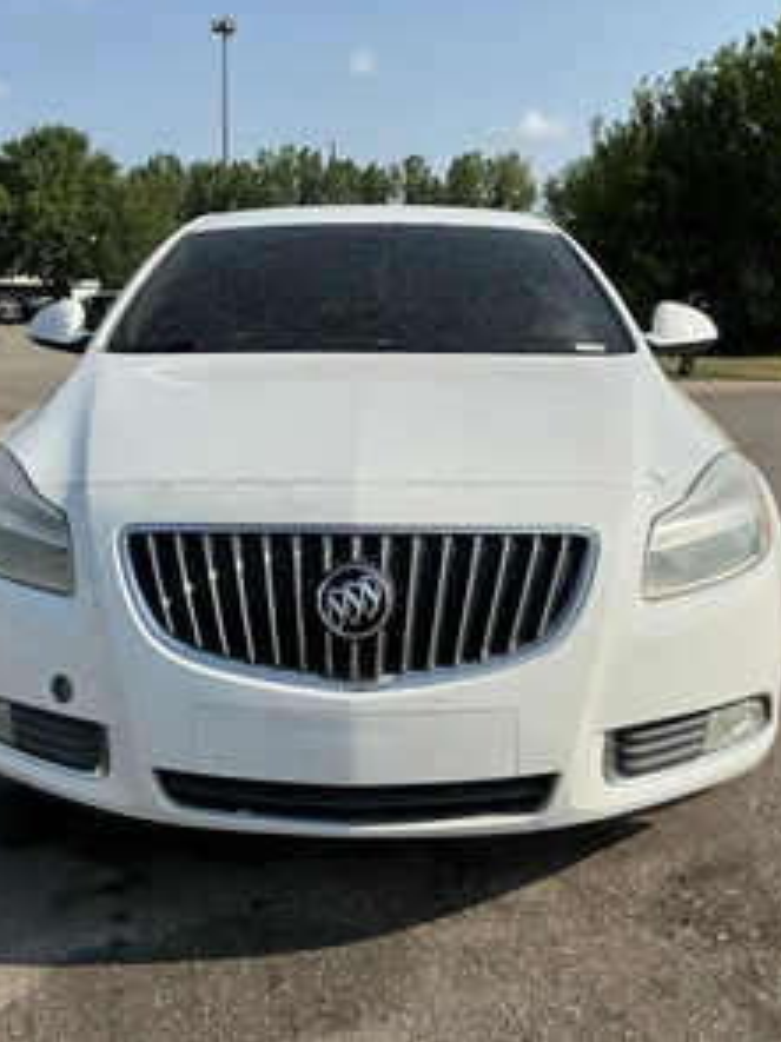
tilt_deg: -5.7
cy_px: 516
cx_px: 350
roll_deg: -2.3
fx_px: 1144
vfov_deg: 49.0
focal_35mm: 38
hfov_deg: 37.7
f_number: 1.8
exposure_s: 1/2667
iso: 25
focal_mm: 3
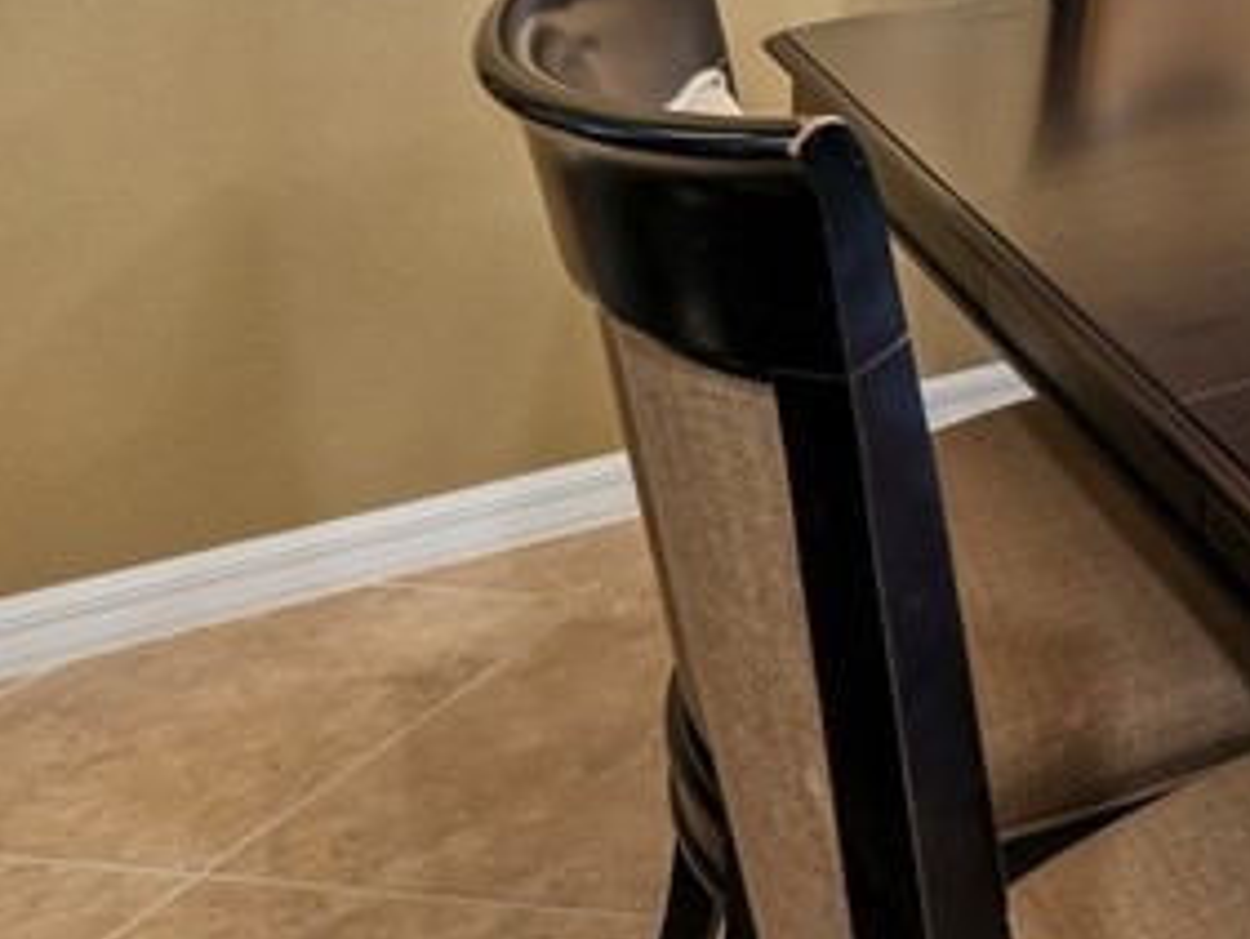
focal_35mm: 52
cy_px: -438
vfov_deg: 23.1
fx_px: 1879
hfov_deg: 27.0
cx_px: 1842
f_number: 8
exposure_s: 1/6
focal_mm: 14
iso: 400
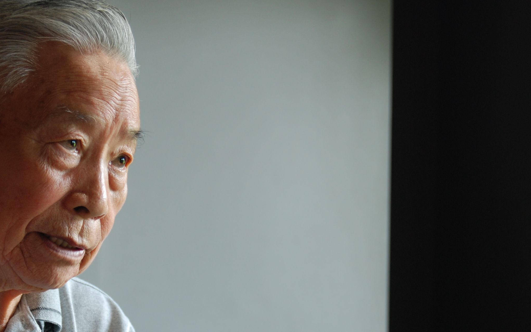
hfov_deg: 18.7
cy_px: 270
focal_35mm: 111
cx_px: 162
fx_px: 1606
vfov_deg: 11.7
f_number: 3.2
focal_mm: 38
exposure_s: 1/25
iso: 200
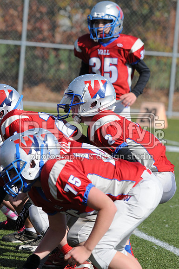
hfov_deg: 3.0
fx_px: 3366
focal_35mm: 450
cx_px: 90
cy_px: 134
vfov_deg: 4.6
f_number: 8
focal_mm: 300
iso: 200
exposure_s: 1/500
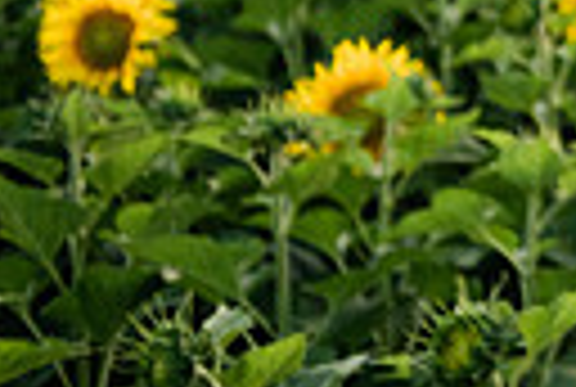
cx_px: 1116
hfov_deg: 10.1
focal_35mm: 190
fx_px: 3047
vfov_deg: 7.0
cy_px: -344
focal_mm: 42
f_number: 2.8
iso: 400
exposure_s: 1/640
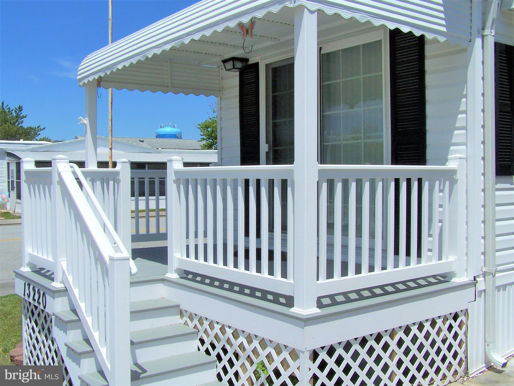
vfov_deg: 37.7
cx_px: 257
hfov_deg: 49.0
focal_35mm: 38
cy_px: 193
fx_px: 564
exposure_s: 1/1000
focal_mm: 6.3
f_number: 5.6
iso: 80
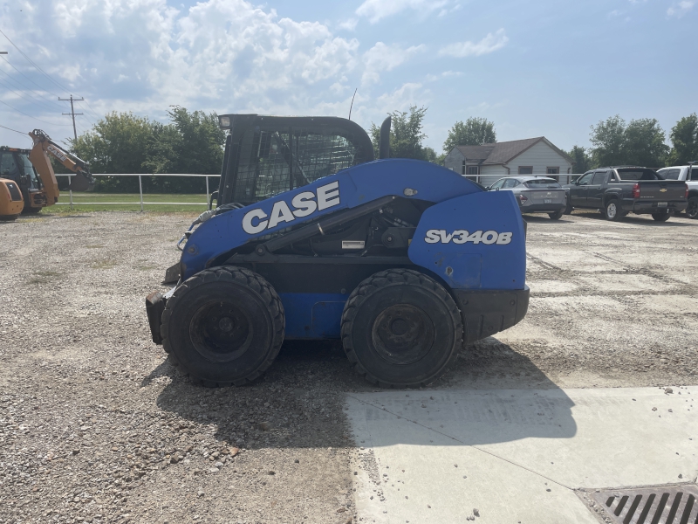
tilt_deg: -5.6
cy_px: 262
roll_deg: +1.5
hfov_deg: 67.3
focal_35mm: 26
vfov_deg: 53.1
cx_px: 349
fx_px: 524
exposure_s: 1/6135
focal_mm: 4.2
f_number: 1.6
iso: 32
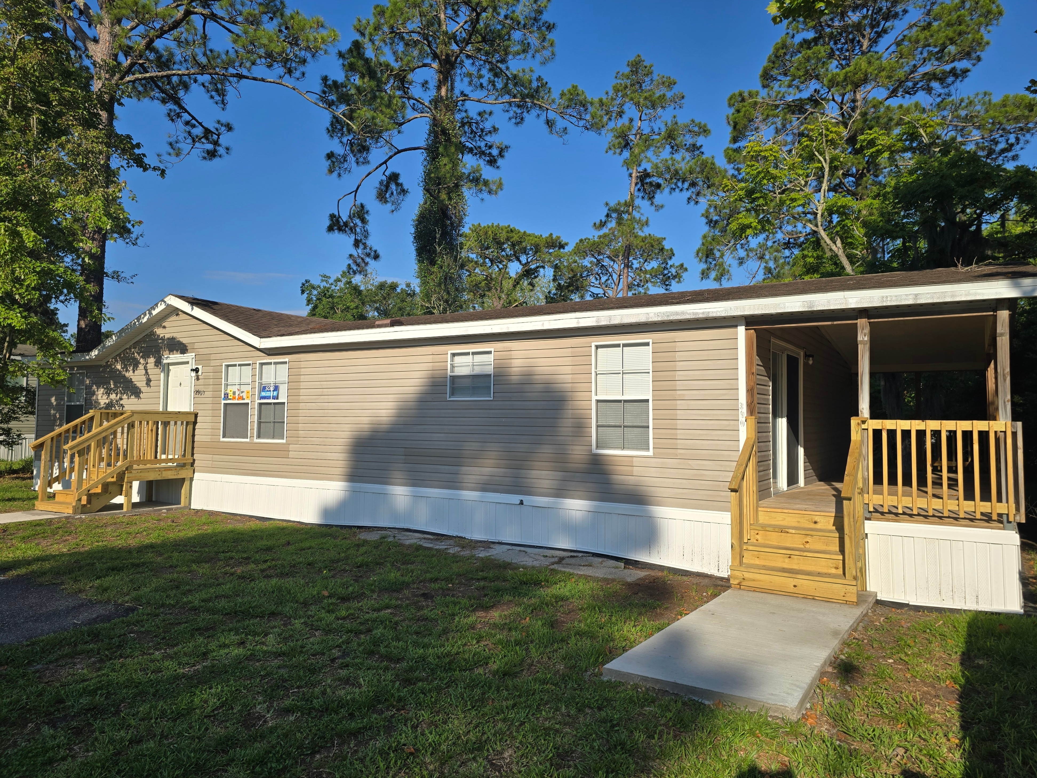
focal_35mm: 23
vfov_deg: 58.9
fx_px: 689
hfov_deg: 73.9
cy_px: 389
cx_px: 518
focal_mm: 6.3
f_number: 1.7
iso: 12
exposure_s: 1/868
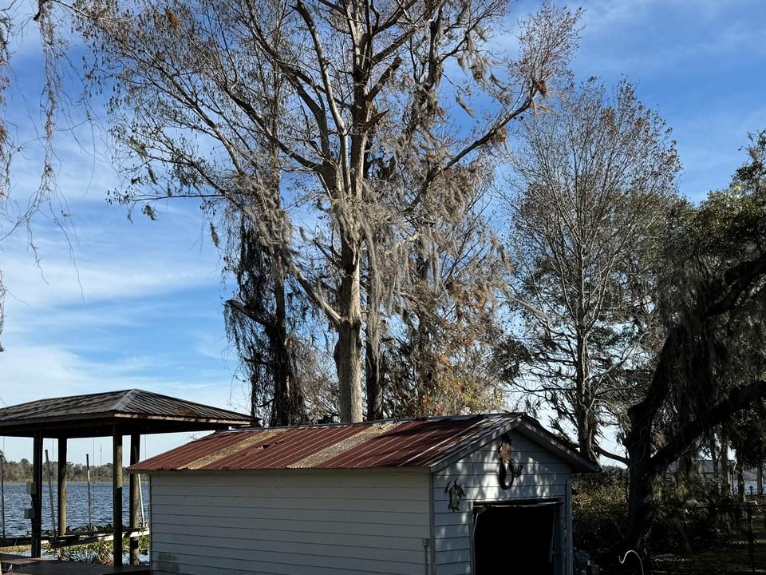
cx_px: 270
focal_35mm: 40
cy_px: 438
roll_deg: -0.2
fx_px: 885
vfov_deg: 35.1
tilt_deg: +0.2
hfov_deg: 46.2
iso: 80
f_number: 1.78
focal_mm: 6.76
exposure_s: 1/4608
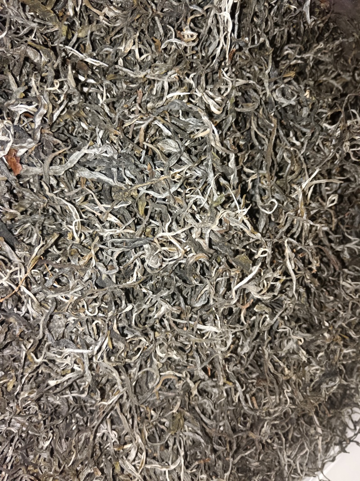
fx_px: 374
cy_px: 240
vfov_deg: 65.3
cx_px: 180
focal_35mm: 27
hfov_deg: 51.3
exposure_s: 1/25
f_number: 1.9
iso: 1454
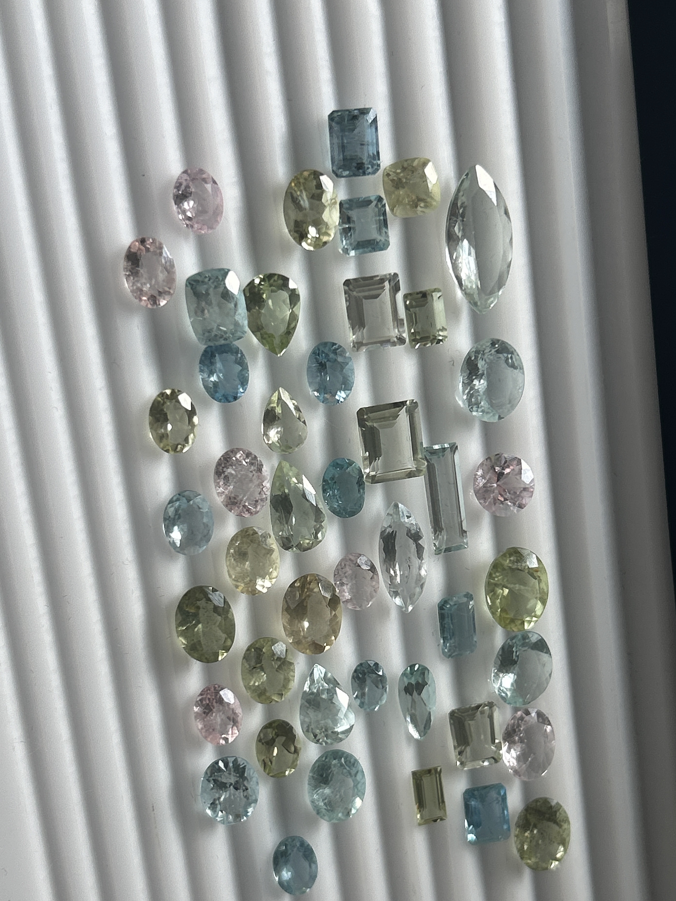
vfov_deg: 33.8
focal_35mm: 57
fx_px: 1484
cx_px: 354
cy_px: 481
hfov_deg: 25.7
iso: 32
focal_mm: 5.7
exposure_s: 1/122
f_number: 1.5
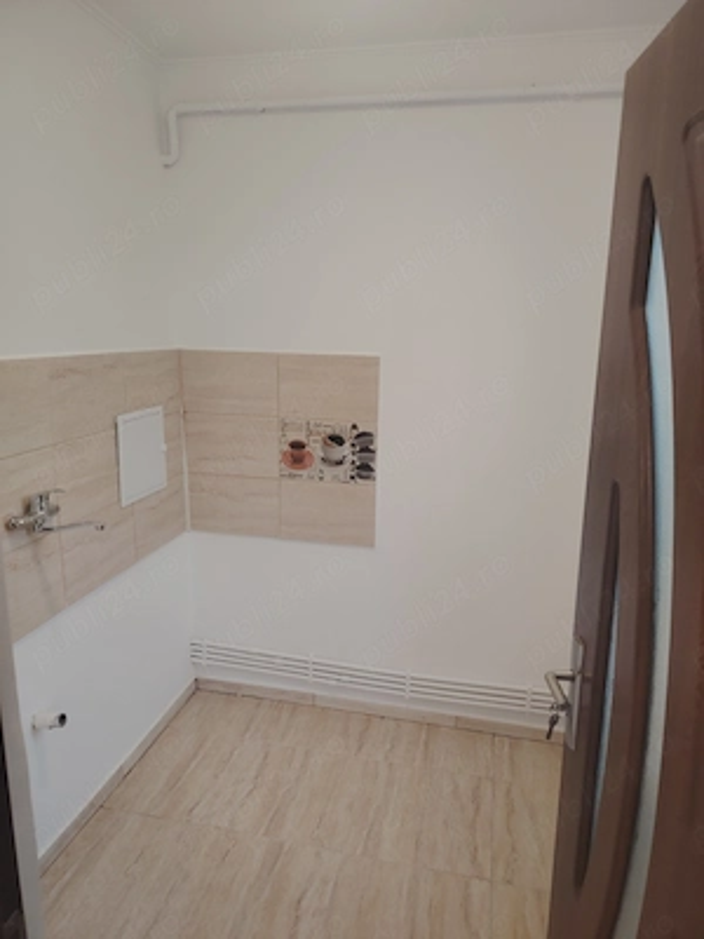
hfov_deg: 56.8
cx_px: 352
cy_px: 470
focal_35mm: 24
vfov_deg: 71.6
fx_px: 651
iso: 1006
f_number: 1.75
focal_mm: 5.25
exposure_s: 1/100
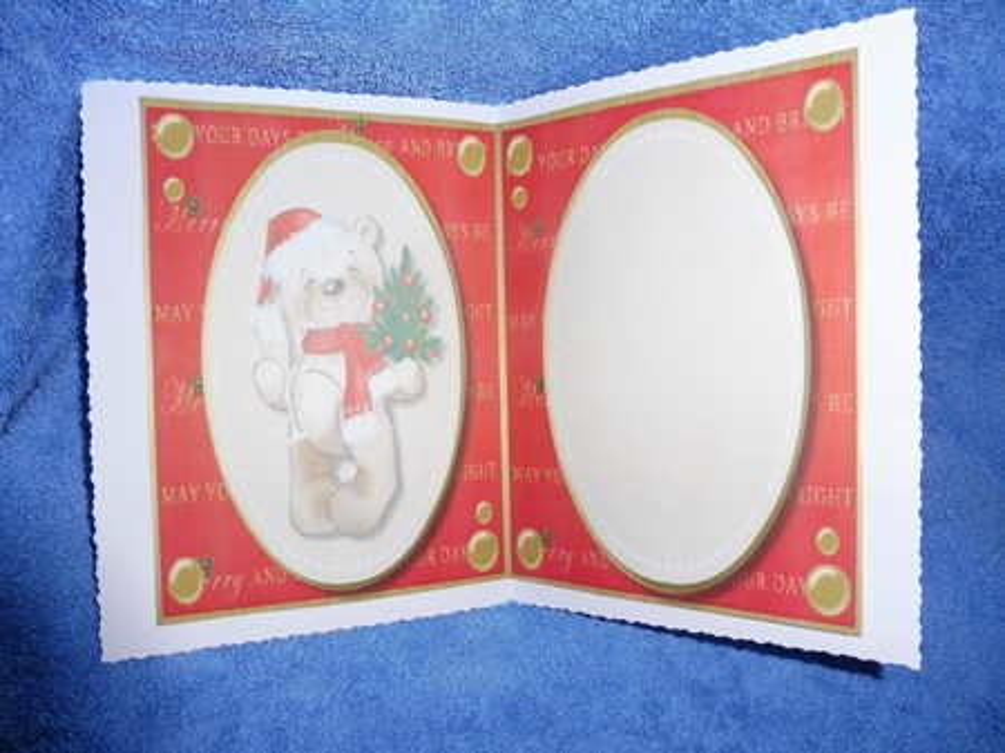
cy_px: 376
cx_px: 502
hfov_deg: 71.6
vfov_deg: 56.8
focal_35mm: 24
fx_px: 696
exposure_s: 1/60
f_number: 3.3
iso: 200
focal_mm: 4.3
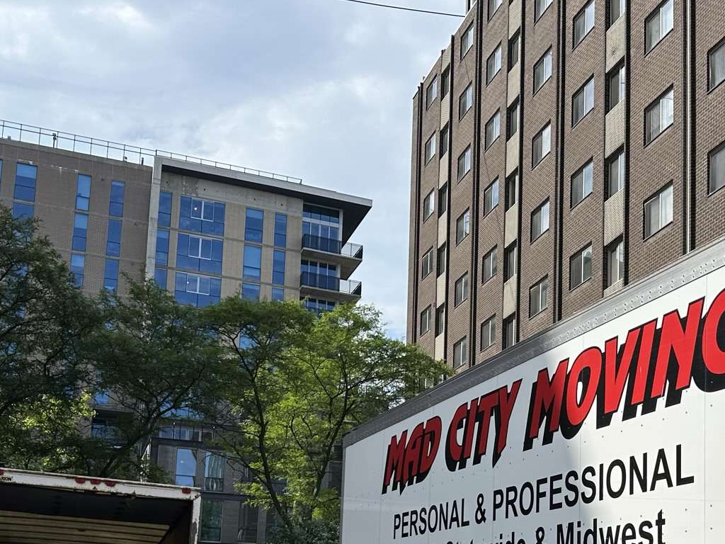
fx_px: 1005
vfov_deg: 28.8
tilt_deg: +6.3
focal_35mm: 48
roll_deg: -2.5
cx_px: 527
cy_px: 509
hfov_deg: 38.8
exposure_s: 1/6211
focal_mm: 6.86
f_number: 1.78
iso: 80
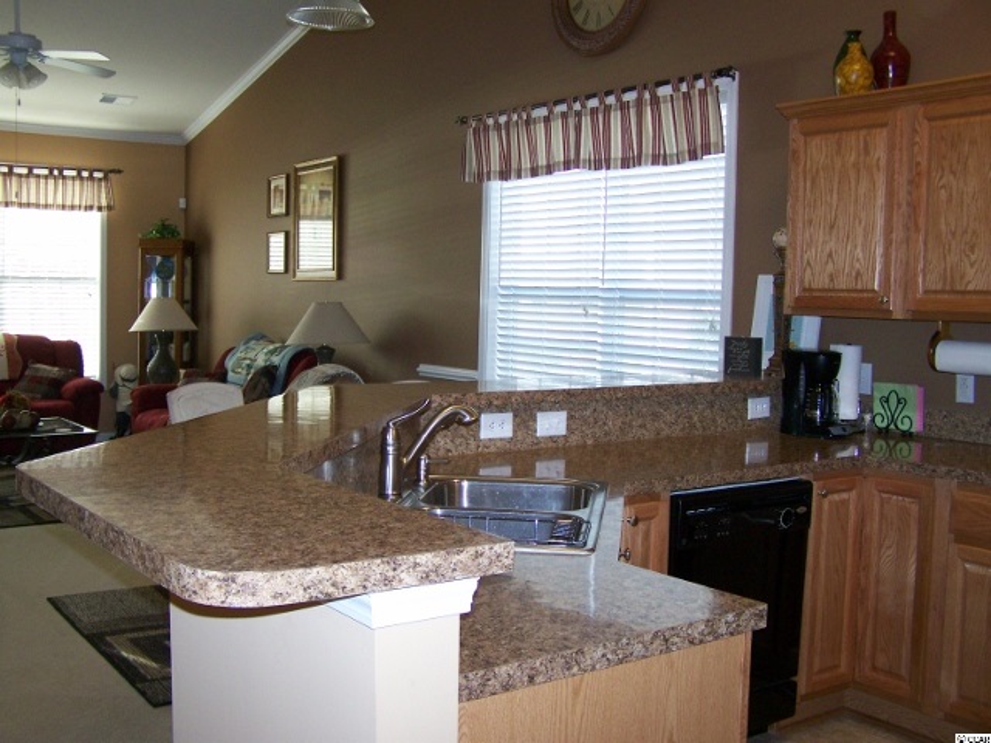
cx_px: 496
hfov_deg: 49.0
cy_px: 372
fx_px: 1088
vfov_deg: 37.7
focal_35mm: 38
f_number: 2.8
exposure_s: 1/60
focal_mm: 6.3
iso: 160
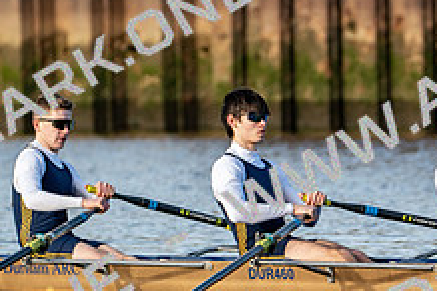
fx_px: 11802
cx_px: 469
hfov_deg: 2.1
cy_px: 230
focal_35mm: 973
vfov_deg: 1.4
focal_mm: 365
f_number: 6.3
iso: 1000
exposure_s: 1/2000
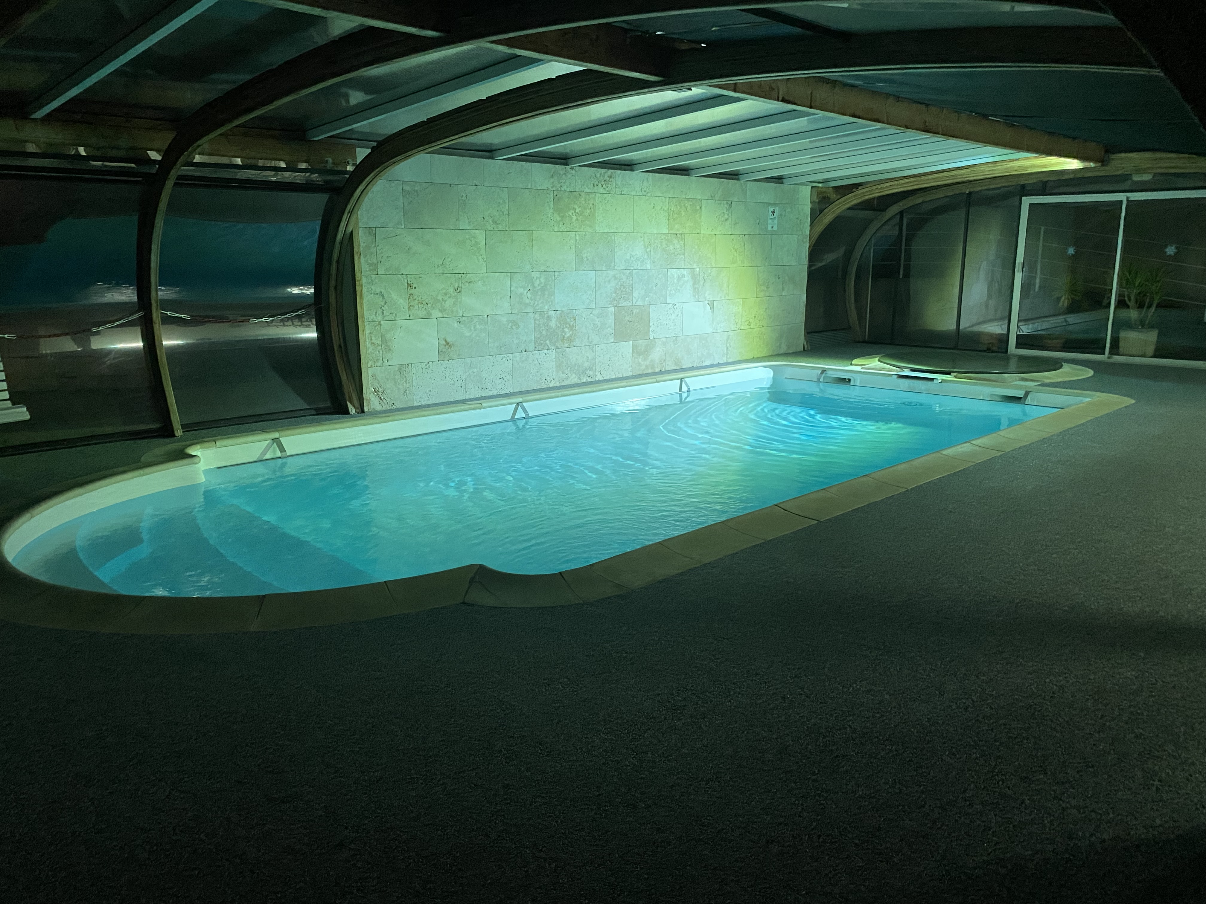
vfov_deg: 53.1
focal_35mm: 26
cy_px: 452
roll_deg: +0.2
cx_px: 603
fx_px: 906
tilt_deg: -12.8
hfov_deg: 67.3
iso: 500
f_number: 1.8
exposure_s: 1/33
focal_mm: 4.25
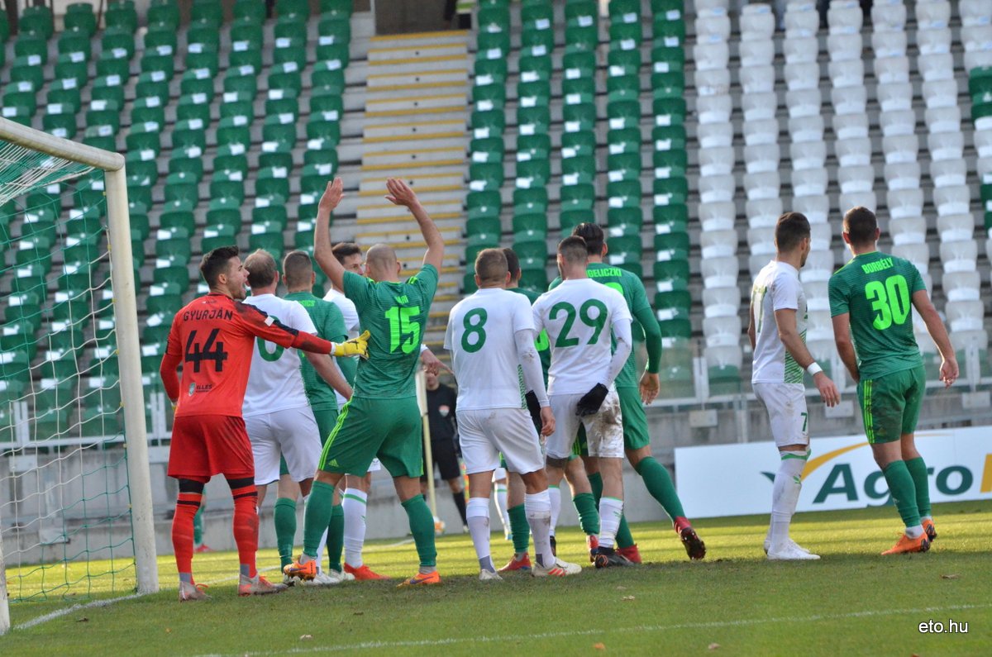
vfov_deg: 5.1
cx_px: 496
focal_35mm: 270
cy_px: 328
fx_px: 7425
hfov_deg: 7.6
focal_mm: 180
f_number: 7.1
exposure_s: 1/3200
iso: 3200
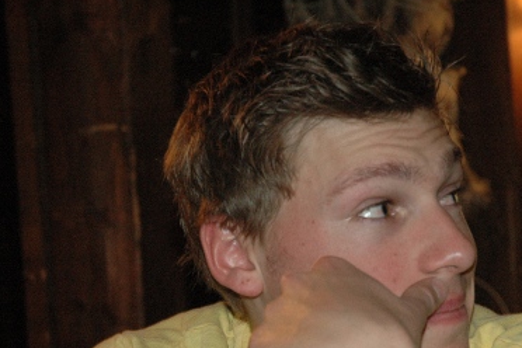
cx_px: 376
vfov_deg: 10.6
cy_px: 272
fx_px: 1870
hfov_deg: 15.8
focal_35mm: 129
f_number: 4.5
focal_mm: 50
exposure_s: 1/60
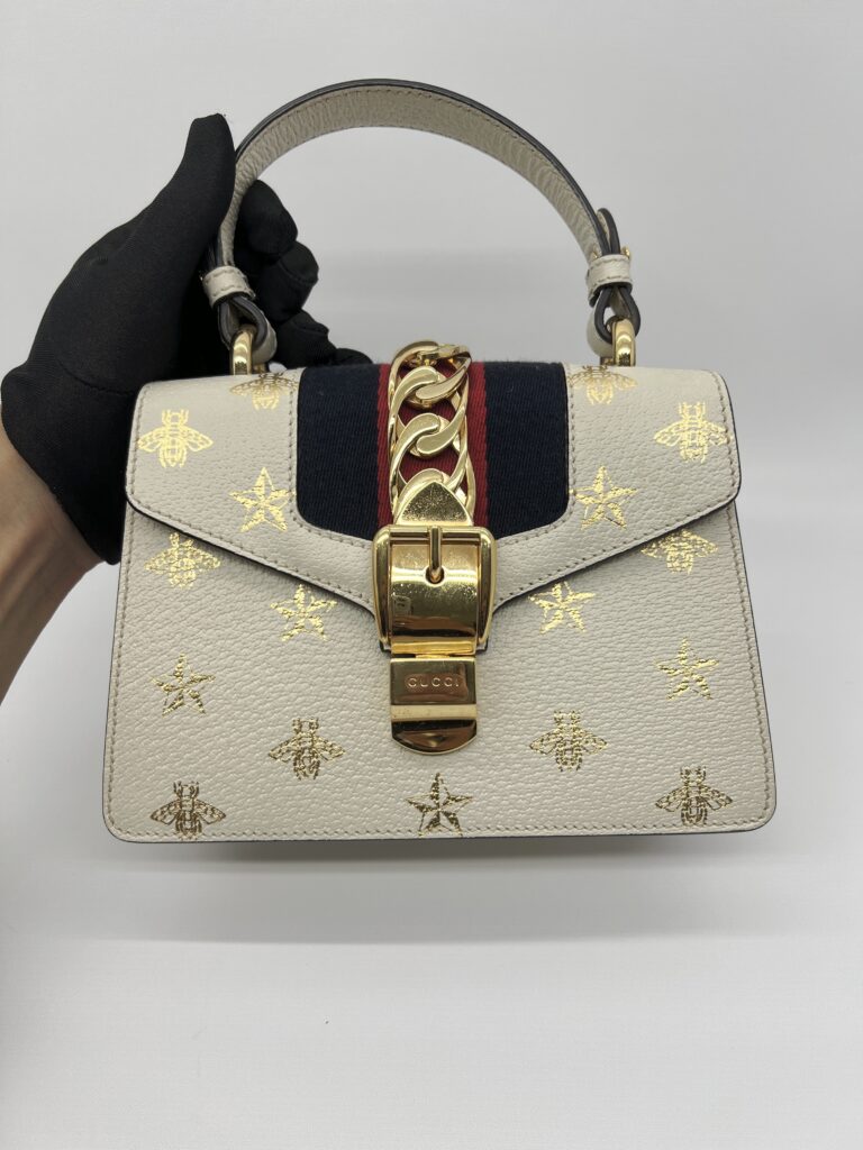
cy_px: 575
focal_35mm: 26
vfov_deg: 67.3
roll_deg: +3.1
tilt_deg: -39.6
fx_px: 864
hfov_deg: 53.1
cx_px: 432
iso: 40
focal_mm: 5.7
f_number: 1.5
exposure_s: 1/186
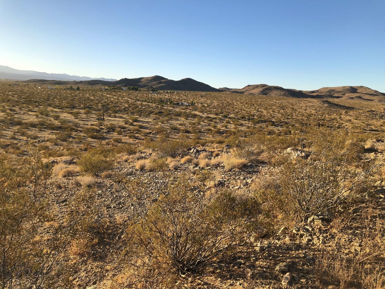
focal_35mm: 28
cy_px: 144
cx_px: 192
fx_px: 311
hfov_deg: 63.4
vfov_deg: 49.7
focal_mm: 3.99
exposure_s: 1/1091
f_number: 1.8
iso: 20
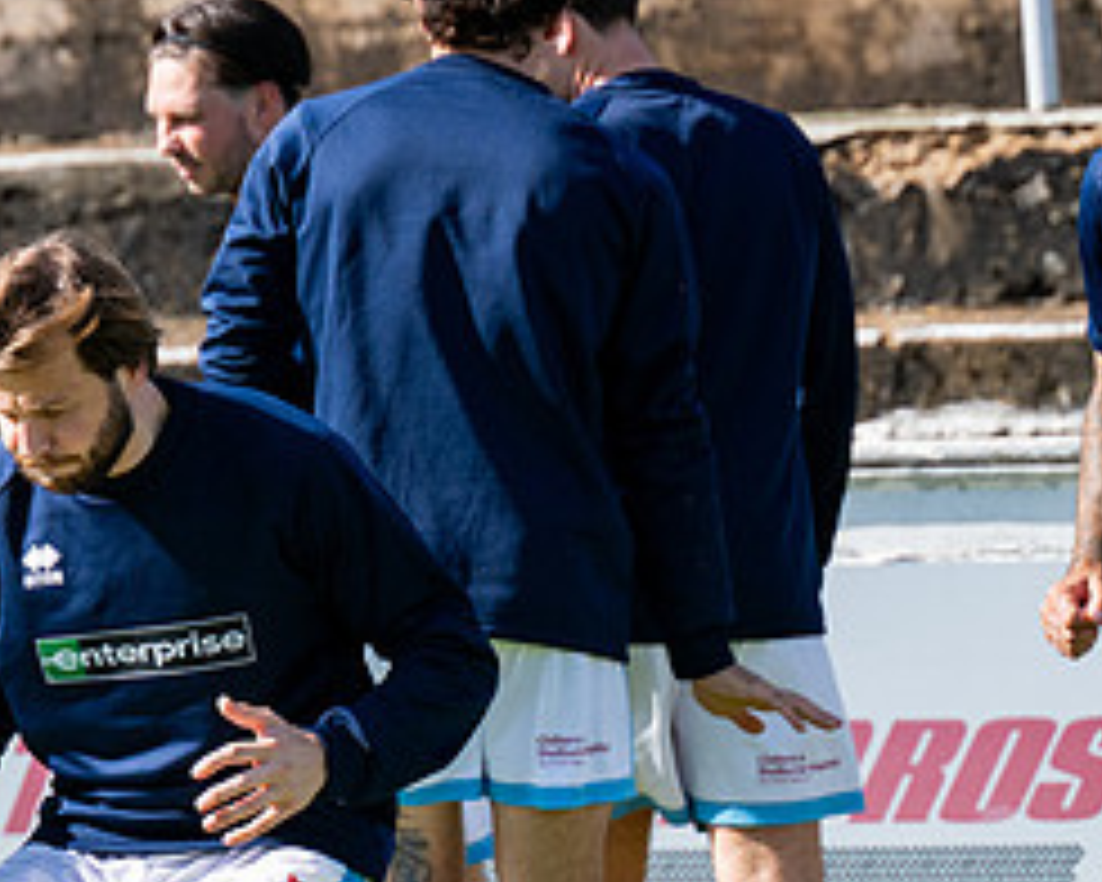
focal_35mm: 480
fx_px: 15655
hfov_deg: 4.0
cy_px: 1078
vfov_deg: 3.2
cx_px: 14
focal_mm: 145
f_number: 4
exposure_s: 1/2500
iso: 400
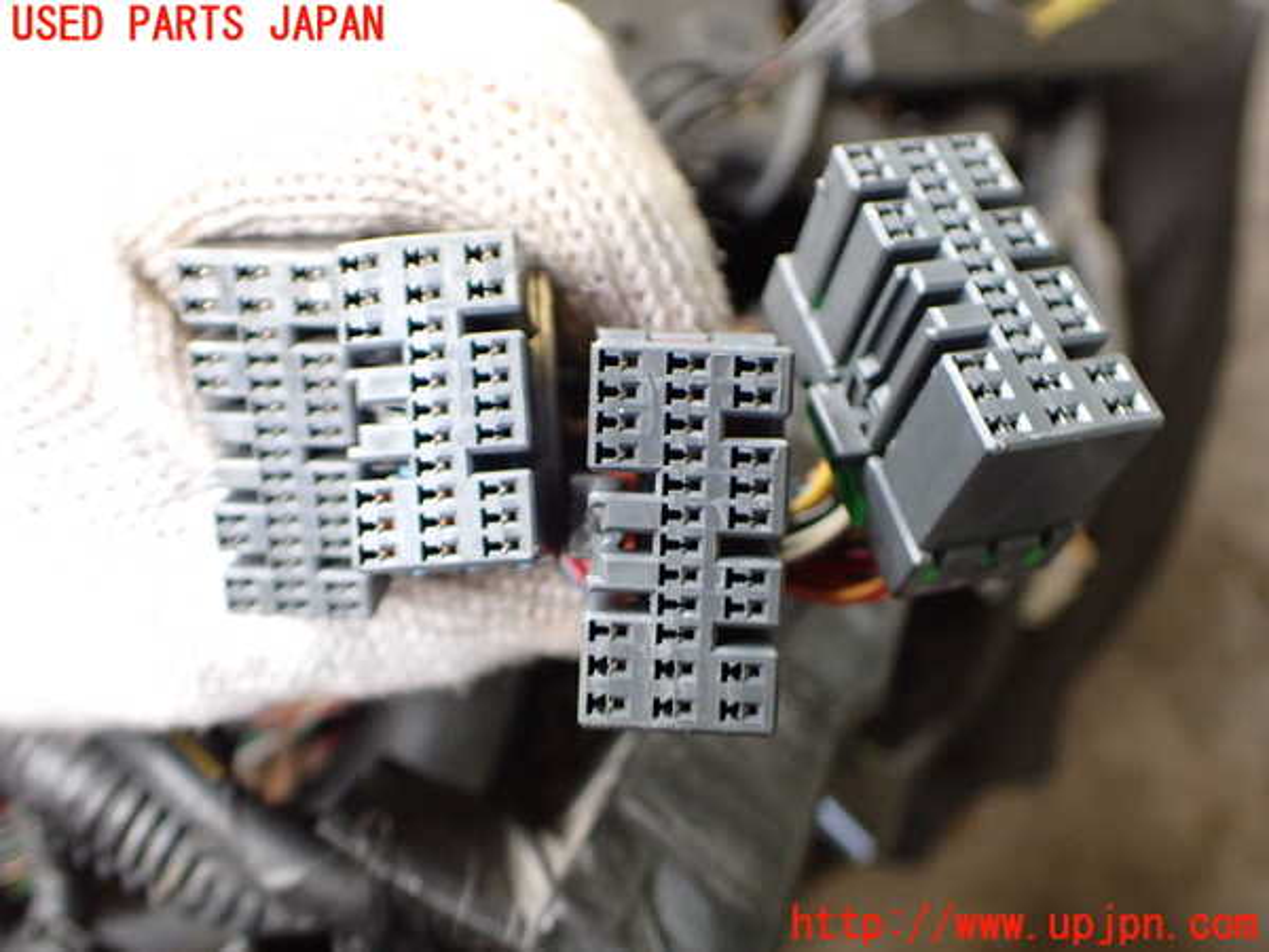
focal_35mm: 30
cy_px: 476
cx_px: 634
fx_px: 1100
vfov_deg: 46.8
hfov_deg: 60.0
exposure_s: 1/125
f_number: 2.3
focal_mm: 5.4
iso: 800
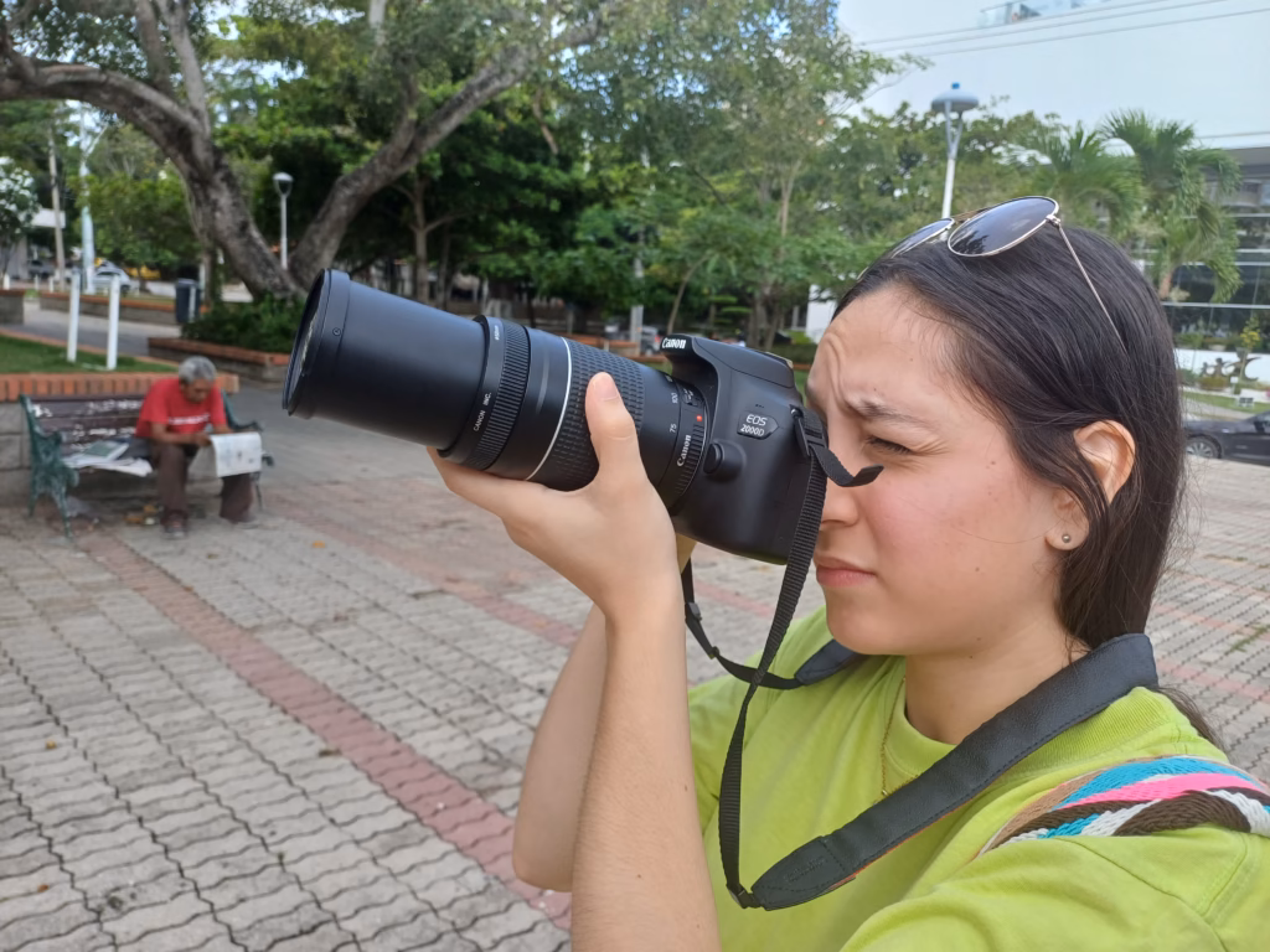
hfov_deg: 69.4
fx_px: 917
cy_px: 476
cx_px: 635
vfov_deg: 54.9
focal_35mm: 25
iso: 50
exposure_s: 1/443
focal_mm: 4.65
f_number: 1.8
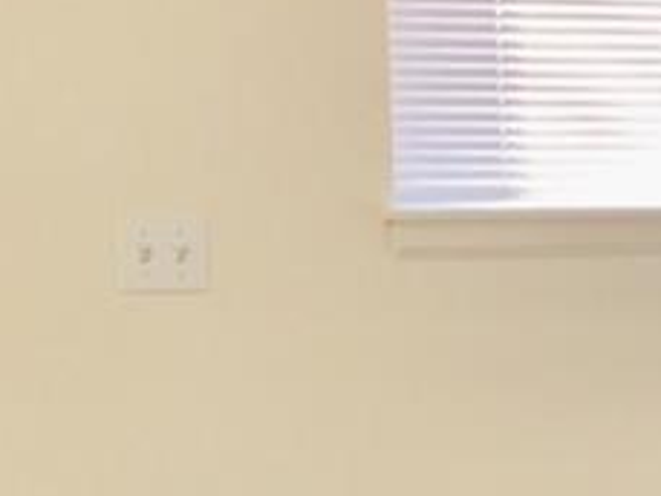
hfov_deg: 8.7
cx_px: 1969
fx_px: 3630
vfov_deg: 7.8
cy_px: 433
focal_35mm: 190
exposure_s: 1/60
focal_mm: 4.15
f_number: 2.2
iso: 40
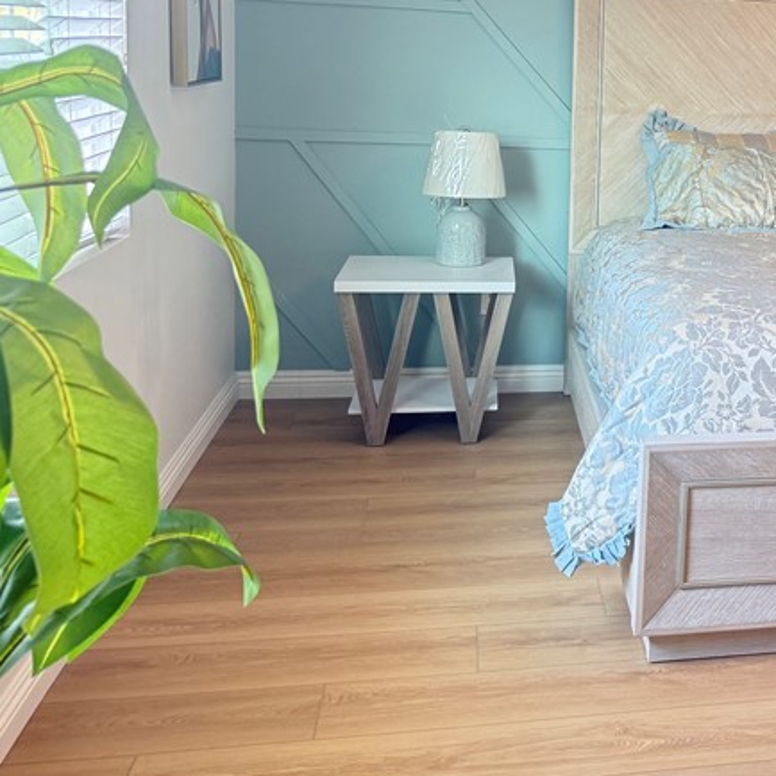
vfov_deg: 33.5
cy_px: 211
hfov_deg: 30.8
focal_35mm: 50
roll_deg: -3.4
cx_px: 830
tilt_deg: -7.1
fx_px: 1268
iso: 250
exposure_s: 1/60
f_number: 1.78
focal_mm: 6.76
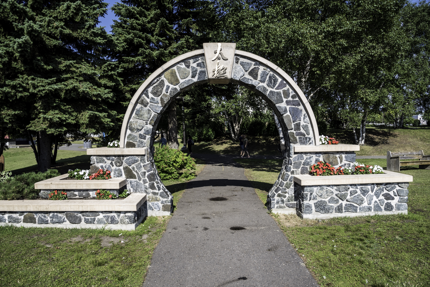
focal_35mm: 24
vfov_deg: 53.2
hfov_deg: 73.7
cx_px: 215
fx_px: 287
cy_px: 144
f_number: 11
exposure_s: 1/400
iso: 400
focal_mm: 24
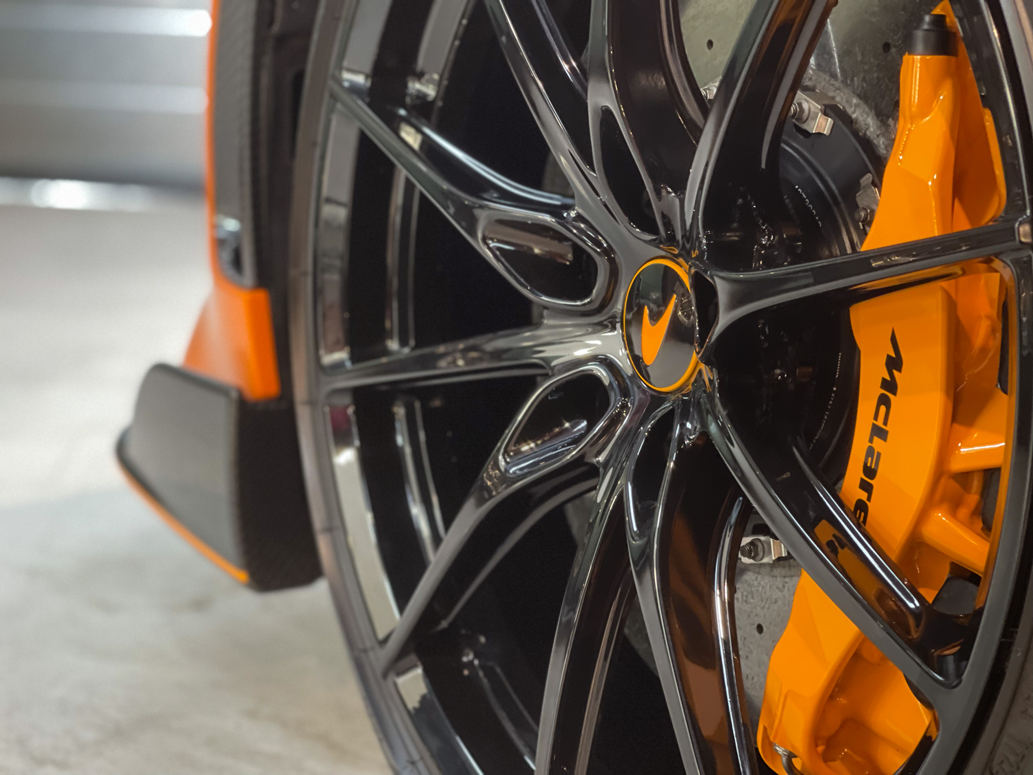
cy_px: 388
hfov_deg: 30.3
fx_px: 1910
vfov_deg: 22.9
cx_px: 516
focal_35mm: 64
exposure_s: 1/20
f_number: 2.2
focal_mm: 7.5
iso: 320
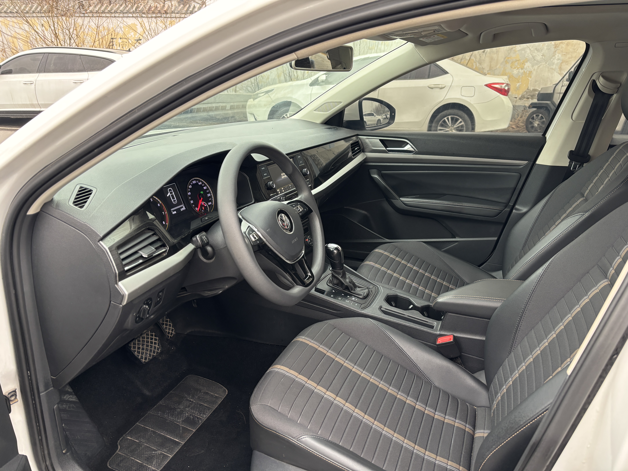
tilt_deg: -21.4
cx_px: 314
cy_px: 236
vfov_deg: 53.1
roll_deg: +0.2
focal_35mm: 26
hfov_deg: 67.3
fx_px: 472
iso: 125
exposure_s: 1/65
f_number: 1.6
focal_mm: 5.96
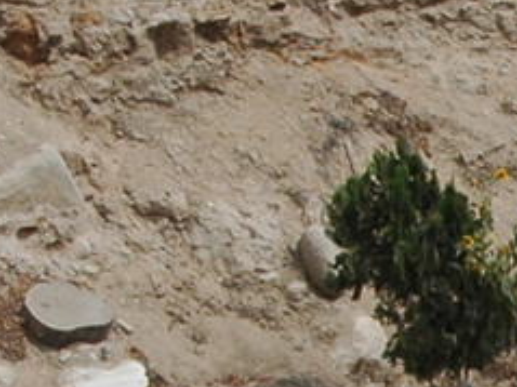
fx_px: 5014
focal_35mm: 336
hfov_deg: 5.7
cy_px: 976
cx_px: 1270
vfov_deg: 4.3
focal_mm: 29
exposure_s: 1/400
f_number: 10
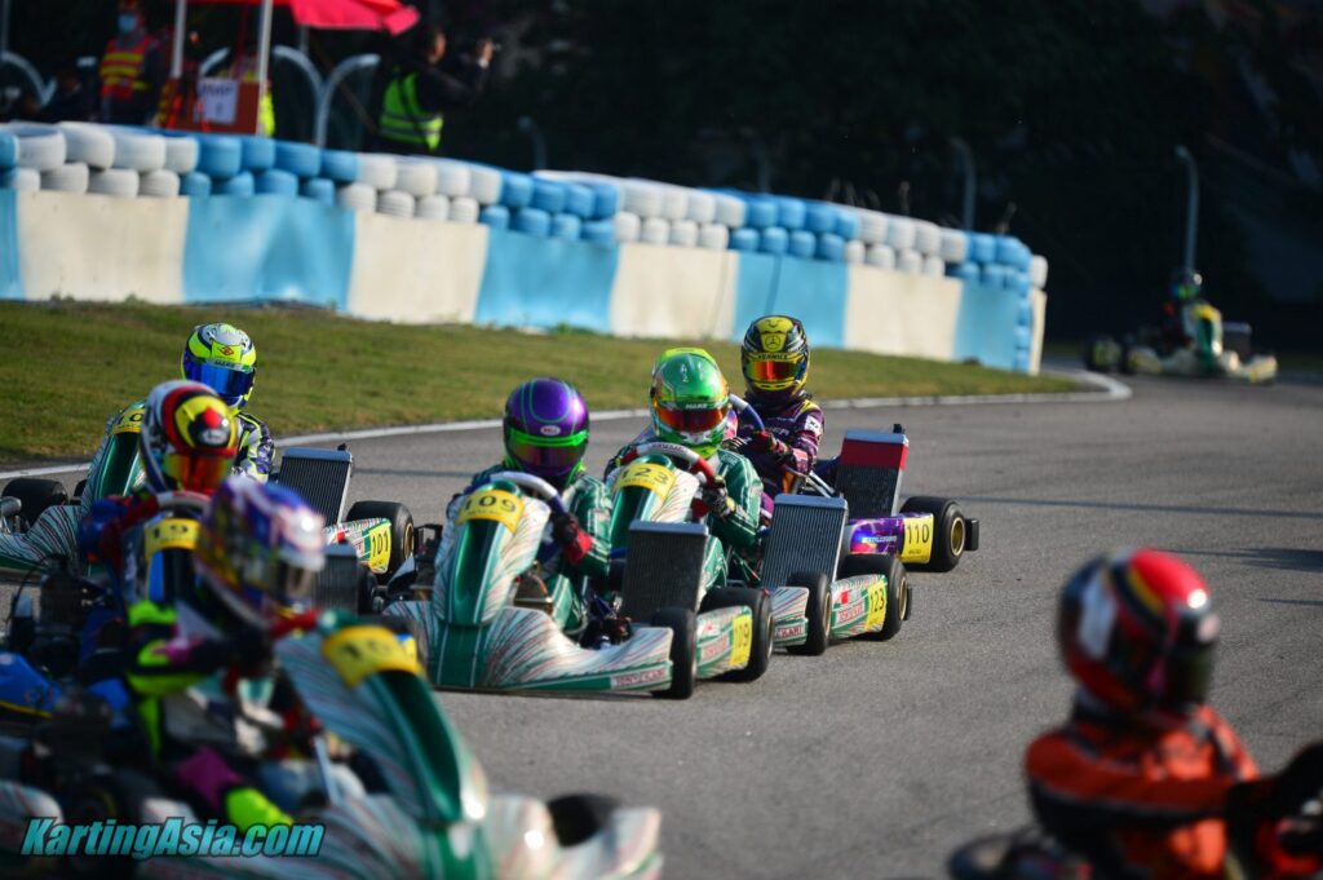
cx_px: 662
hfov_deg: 6.9
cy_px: 440
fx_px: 11016
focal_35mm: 300
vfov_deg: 4.6
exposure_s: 1/1250
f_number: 4
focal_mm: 300
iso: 125
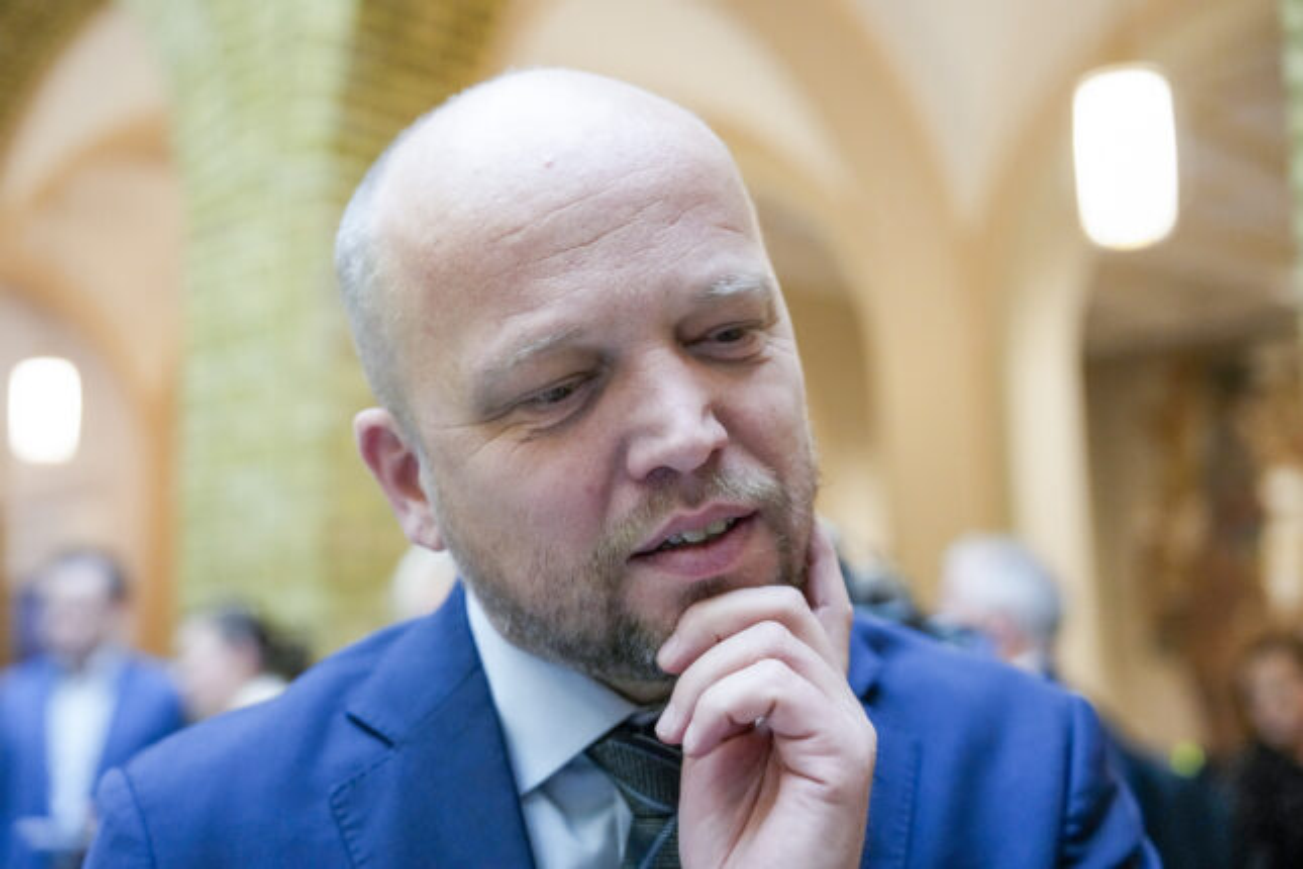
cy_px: 434
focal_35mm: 46
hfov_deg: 42.7
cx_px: 652
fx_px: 1665
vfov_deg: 29.2
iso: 5000
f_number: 2.8
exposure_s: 1/250
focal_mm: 46
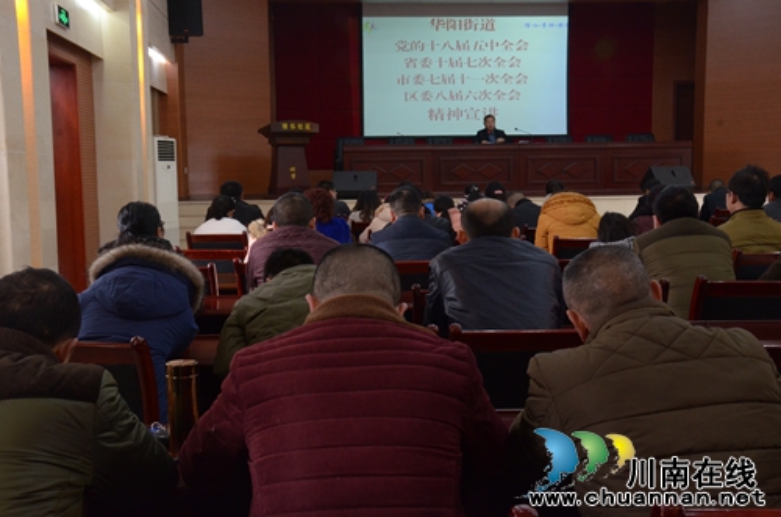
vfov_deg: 29.7
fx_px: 974
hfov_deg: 43.7
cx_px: 390
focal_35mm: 45
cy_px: 258
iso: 1600
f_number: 13
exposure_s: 1/8
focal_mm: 30
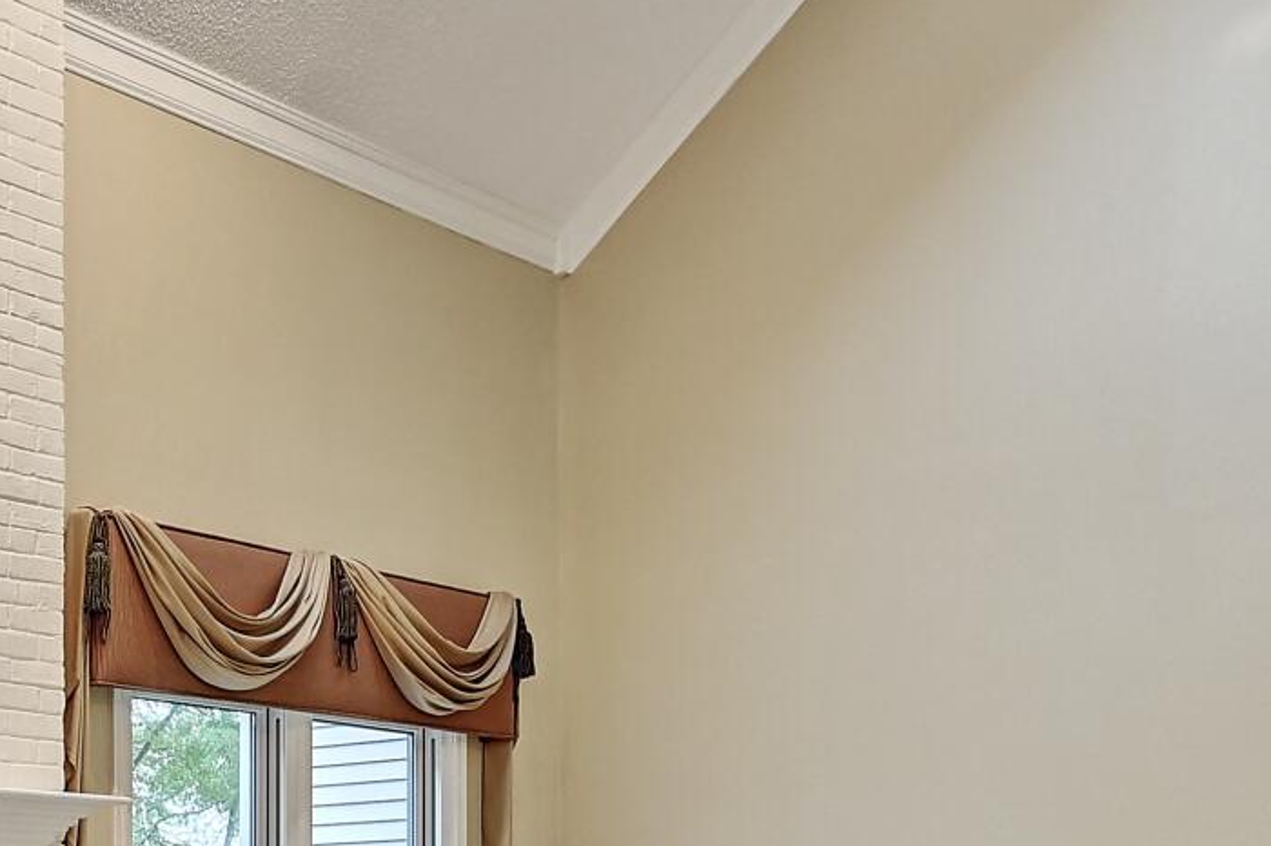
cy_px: 989
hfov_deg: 29.5
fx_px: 2117
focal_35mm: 60
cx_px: -185
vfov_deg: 21.2
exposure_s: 1/4
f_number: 8
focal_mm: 14
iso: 400
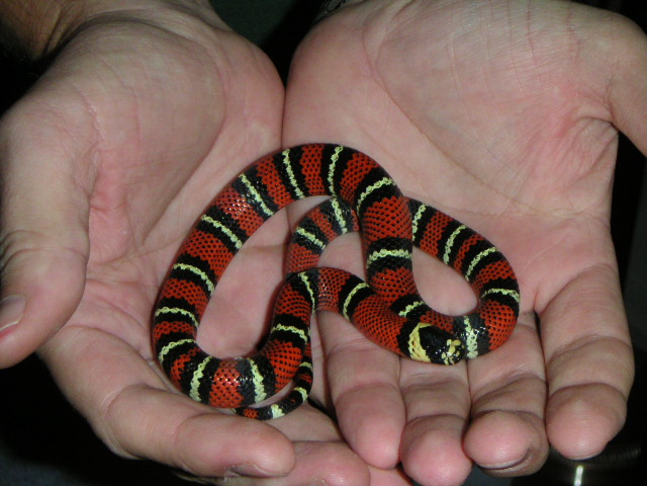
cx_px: 324
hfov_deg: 23.6
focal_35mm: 83
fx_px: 1551
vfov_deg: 17.8
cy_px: 243
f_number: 8
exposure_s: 1/90
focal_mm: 10.8
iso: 200
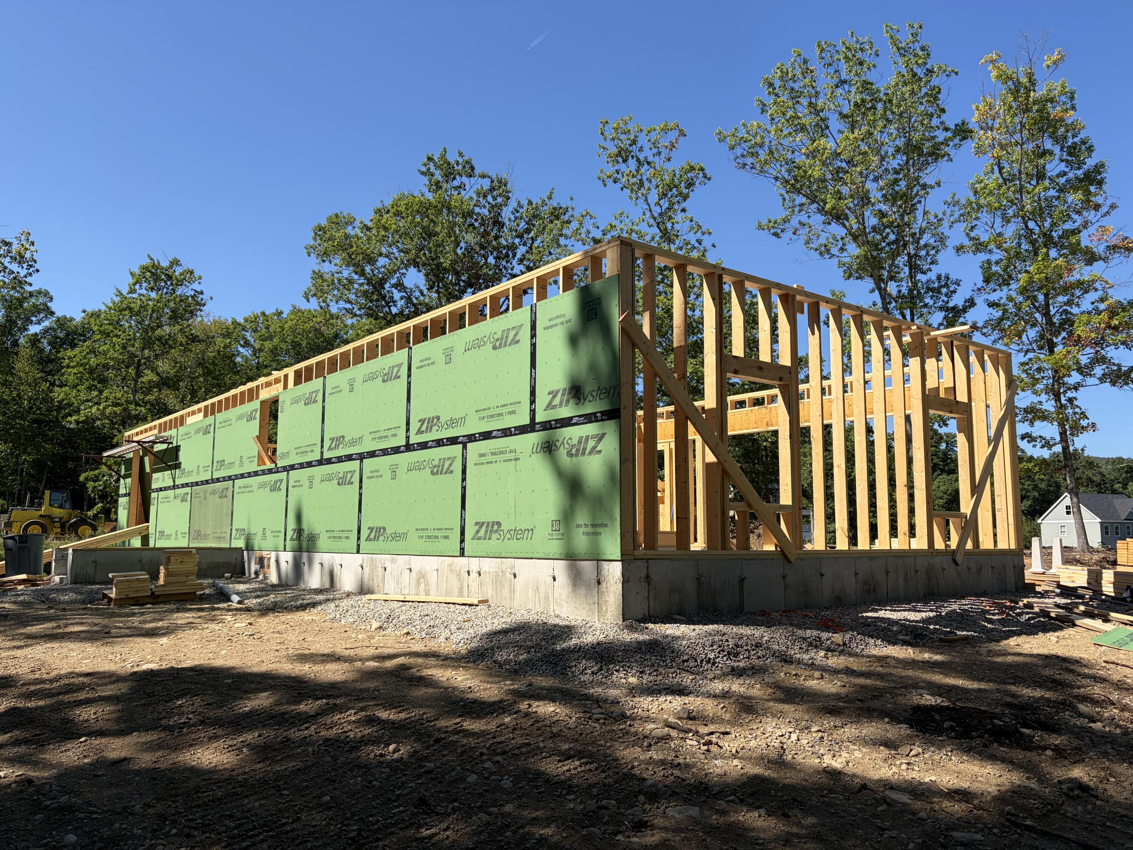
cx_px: 566
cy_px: 425
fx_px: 851
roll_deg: +0.5
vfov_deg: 53.1
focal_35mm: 26
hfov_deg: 67.3
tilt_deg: +7.4
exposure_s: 1/2865
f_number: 1.6
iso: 50
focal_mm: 5.96
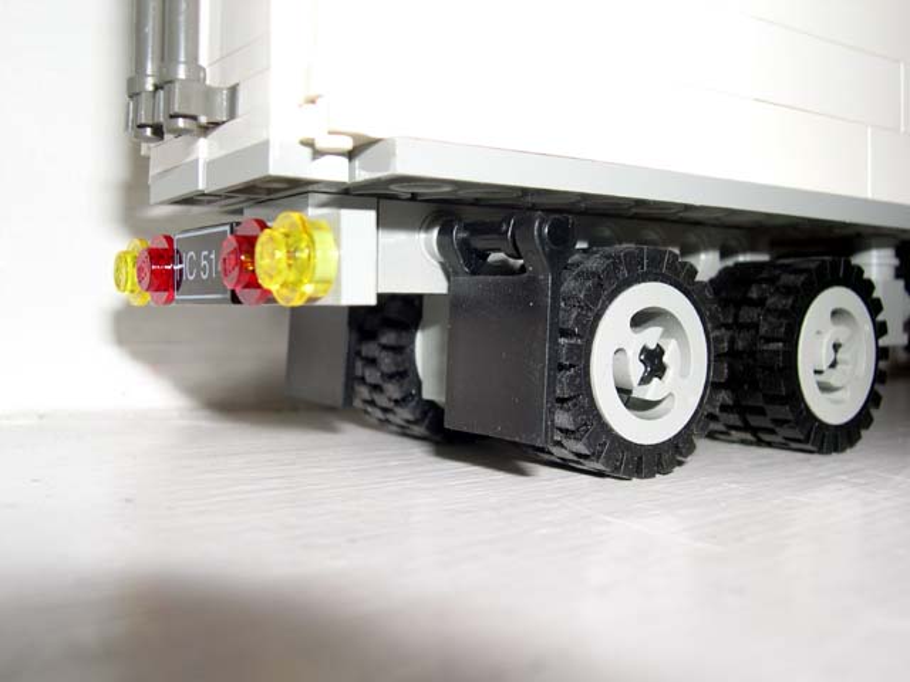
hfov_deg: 49.0
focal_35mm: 38
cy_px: 341
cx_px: 455
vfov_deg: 37.7
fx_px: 999
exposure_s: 1/60
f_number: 7.6
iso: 100
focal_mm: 8
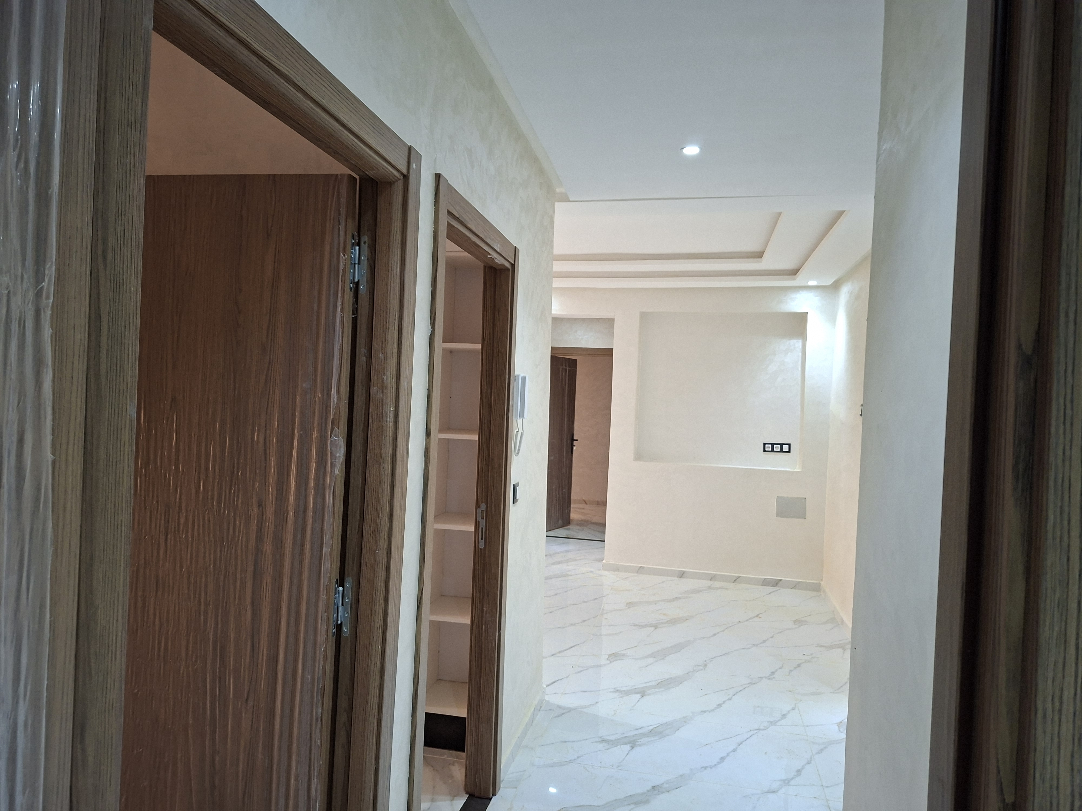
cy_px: 406
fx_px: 719
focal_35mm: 23
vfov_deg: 58.9
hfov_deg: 73.9
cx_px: 541
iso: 400
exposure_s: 1/33
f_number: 1.8
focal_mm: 5.54
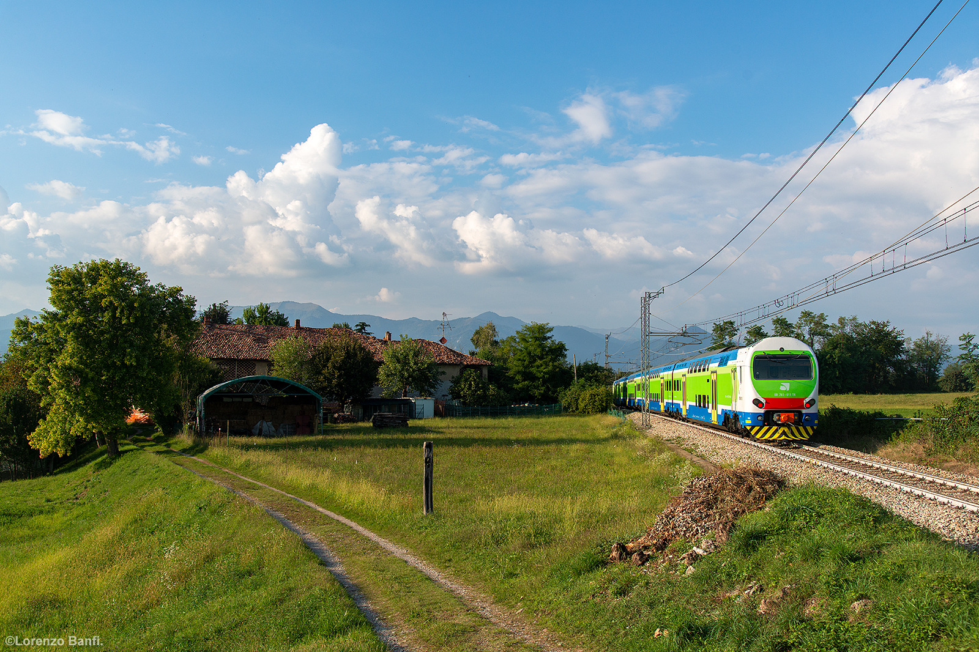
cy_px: 326
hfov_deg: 58.7
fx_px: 870
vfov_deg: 41.1
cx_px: 490
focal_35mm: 32
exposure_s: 1/800
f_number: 6.3
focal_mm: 32
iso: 250
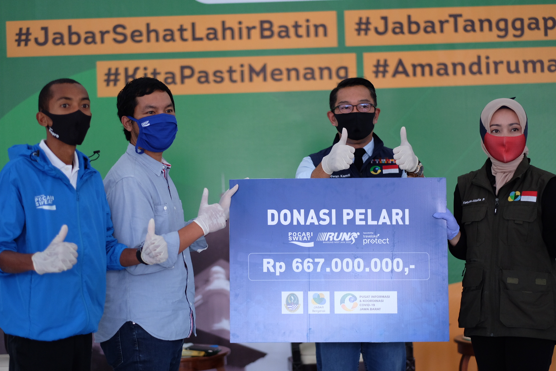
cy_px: 186
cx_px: 278
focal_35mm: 84
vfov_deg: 16.3
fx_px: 1297
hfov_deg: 24.2
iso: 640
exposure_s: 1/320
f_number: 1.2
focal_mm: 56
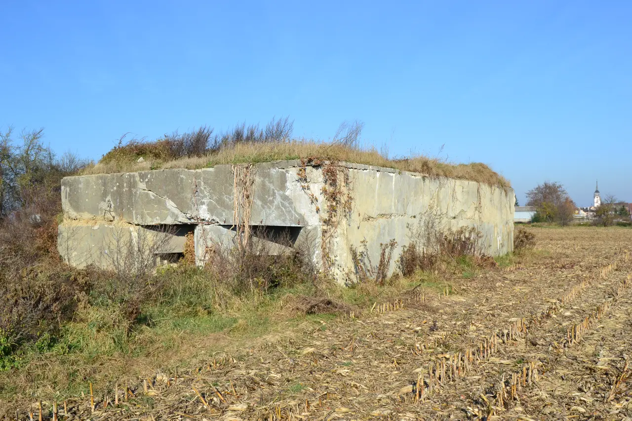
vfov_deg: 34.2
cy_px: 210
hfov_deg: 49.6
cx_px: 316
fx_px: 685
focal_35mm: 39
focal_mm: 26
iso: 200
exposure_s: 1/125
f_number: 14
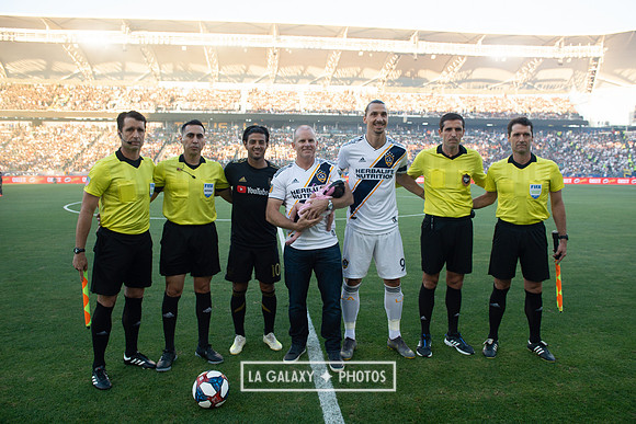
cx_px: 318
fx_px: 442
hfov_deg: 71.5
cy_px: 212
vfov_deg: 51.3
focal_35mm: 25
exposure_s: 1/500
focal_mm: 24
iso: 160
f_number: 4.5
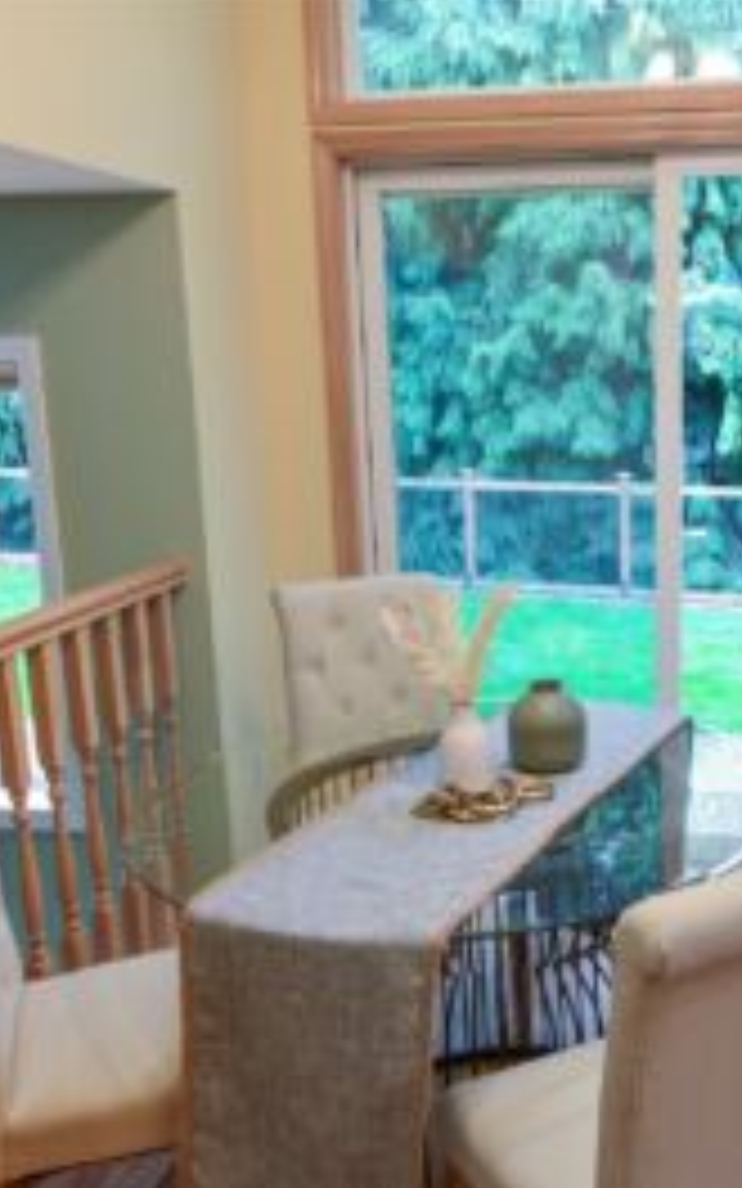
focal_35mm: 35
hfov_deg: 35.4
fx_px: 1125
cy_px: 596
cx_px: 589
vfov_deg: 55.6
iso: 125
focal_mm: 15
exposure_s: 1/2
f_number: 13
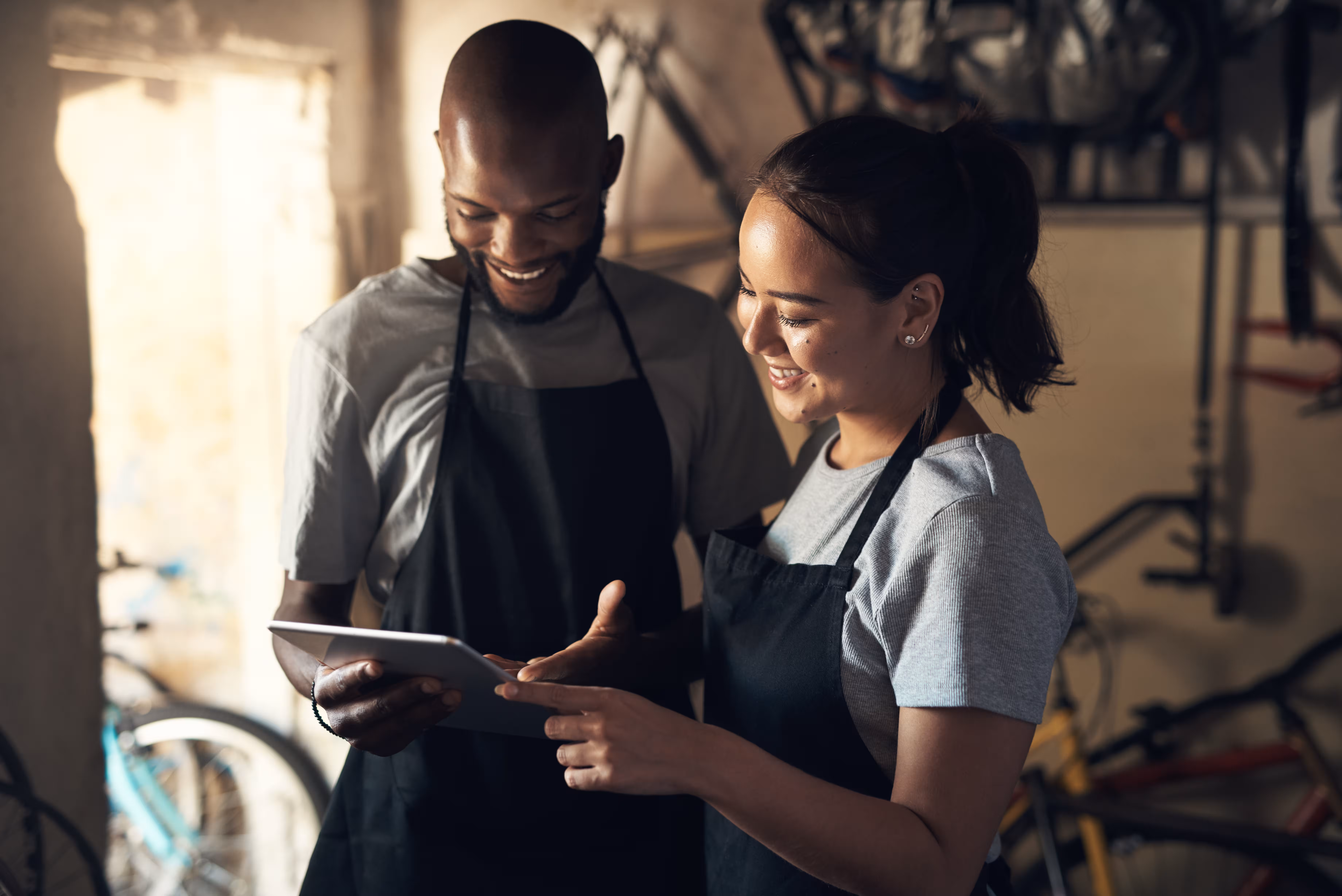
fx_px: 1864
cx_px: 671
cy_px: 448
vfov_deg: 27.0
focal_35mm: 50
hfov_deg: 39.6
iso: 320
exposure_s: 1/60
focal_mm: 50
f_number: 2
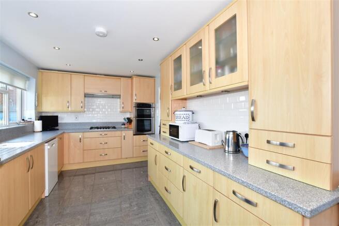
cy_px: 113
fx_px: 141
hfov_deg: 100.4
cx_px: 170
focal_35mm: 15
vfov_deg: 77.3
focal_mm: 10
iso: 400
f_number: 8
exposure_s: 1/40
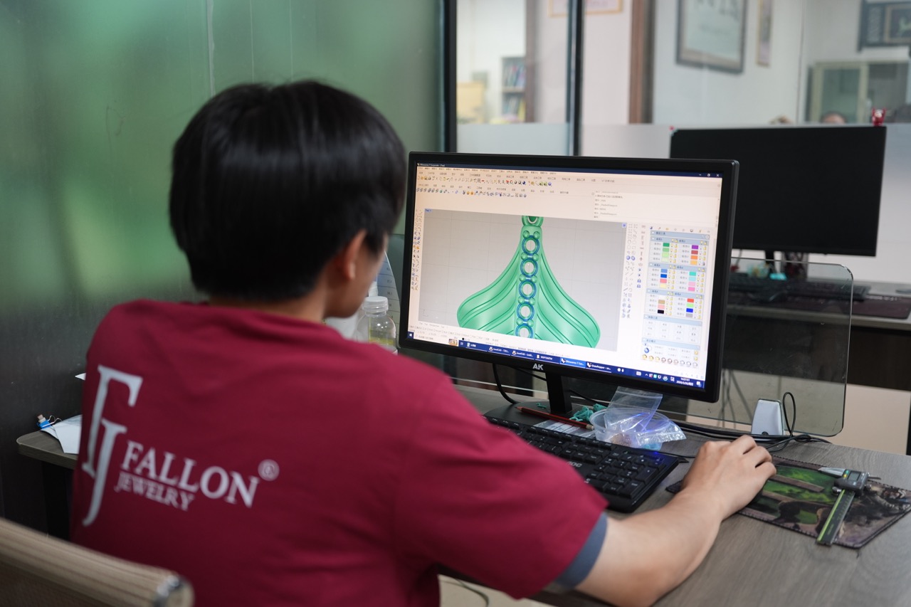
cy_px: 304
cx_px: 456
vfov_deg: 35.0
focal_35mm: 38
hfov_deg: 50.7
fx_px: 961
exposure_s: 1/40
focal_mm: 38
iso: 320
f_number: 2.8
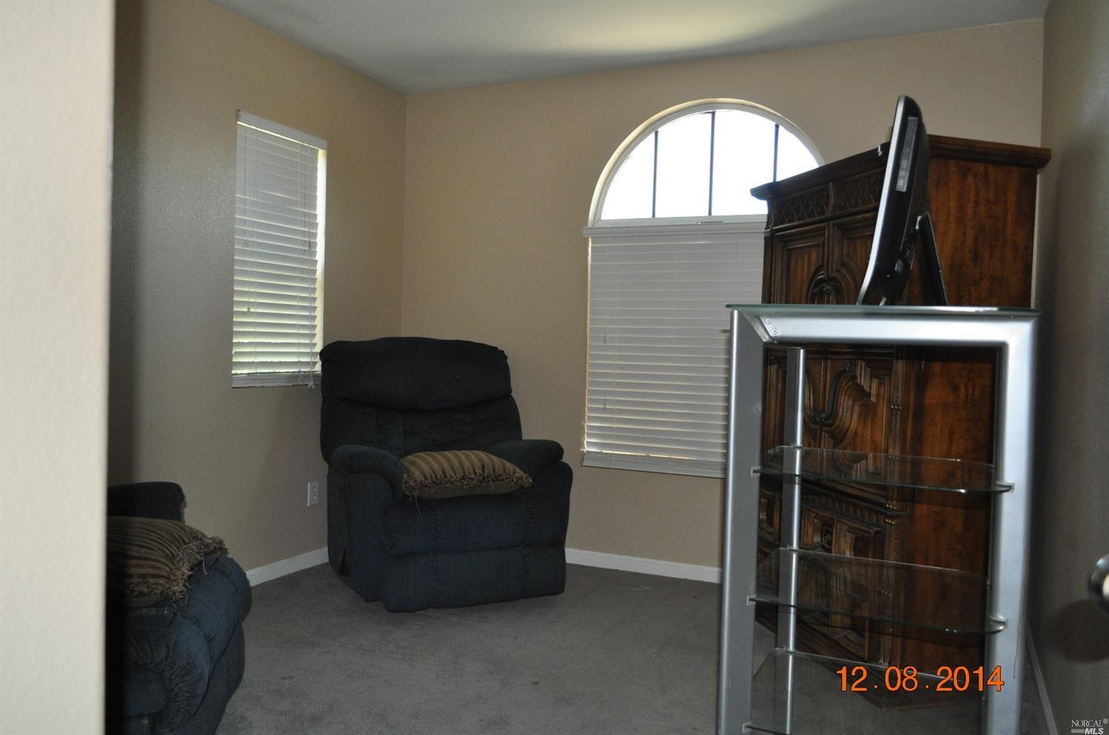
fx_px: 830
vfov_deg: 47.8
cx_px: 554
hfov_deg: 67.5
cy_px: 368
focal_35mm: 27
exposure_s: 1/60
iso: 800
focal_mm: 18
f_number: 3.5
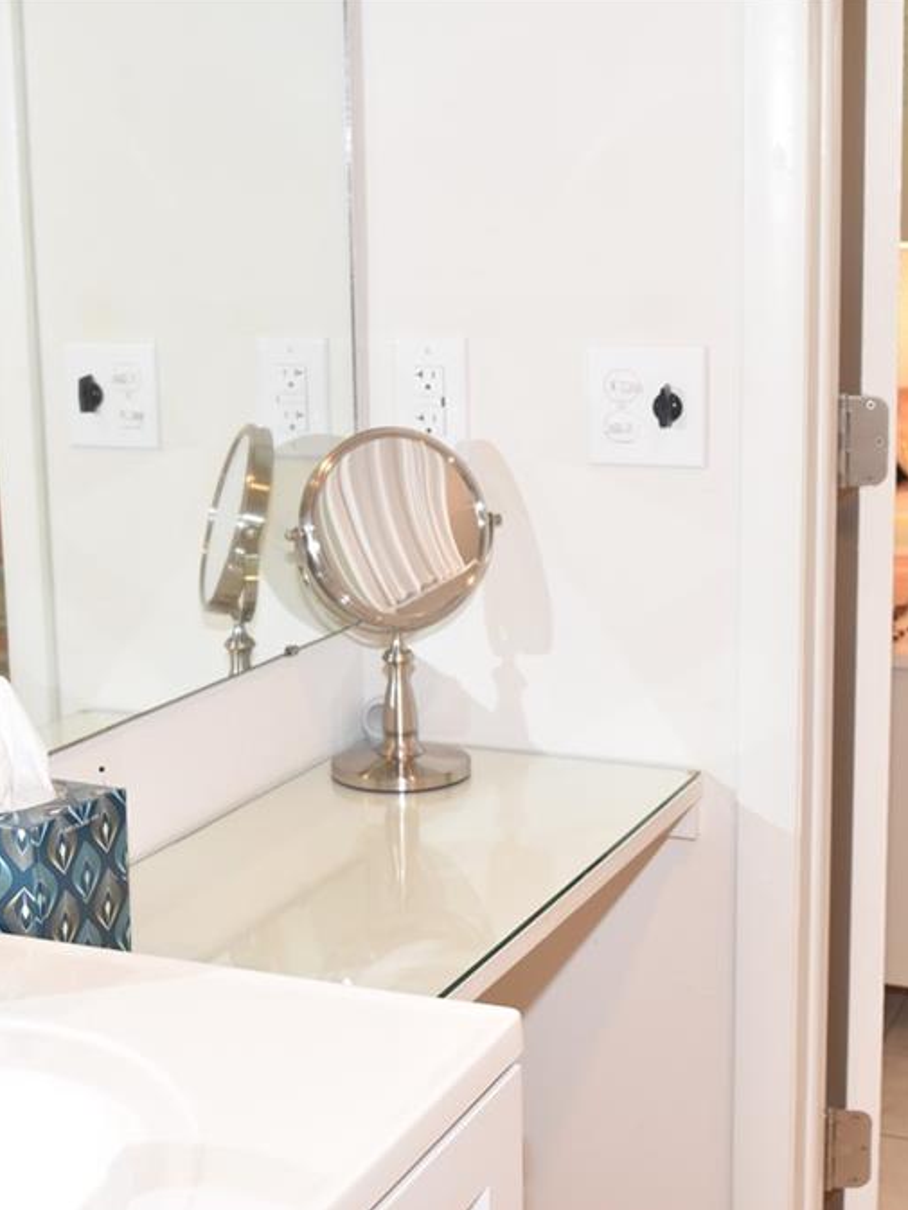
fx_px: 1993
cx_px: 457
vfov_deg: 33.8
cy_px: 606
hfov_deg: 25.7
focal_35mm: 57
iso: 800
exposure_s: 1/125
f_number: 5.6
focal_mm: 26
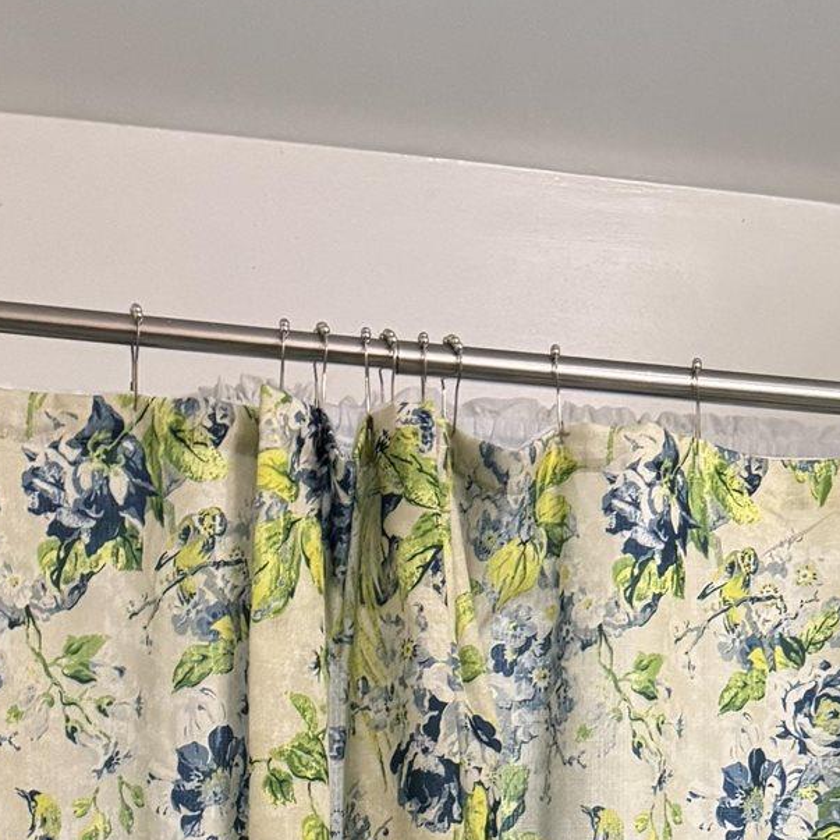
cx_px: 697
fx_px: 2224
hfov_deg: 21.1
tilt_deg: -9.0
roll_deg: -0.2
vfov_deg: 17.5
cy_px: 1500
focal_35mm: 81
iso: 400
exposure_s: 1/60
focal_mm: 6.76
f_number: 1.78
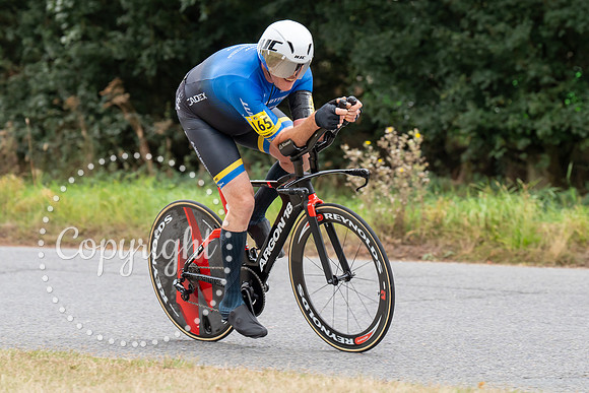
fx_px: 2970
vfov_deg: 7.6
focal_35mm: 181
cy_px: 123
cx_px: 350
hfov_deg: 11.3
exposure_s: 1/1000
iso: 1000
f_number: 4
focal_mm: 126
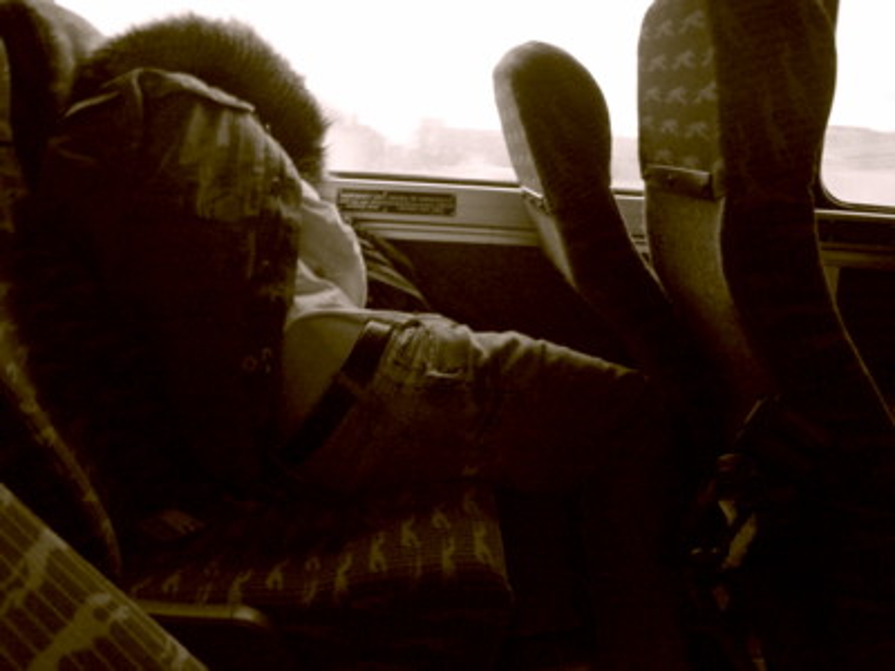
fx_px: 931
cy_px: 336
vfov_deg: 39.7
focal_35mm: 36
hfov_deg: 51.4
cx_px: 448
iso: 200
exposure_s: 1/4
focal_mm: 6
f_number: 2.8
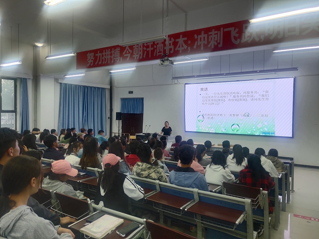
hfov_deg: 61.7
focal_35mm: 29
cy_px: 120
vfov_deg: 48.2
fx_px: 267
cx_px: 160
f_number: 1.8
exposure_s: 1/100
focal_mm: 4.27
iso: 143
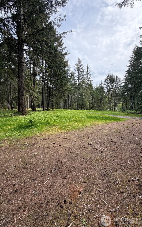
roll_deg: -0.2
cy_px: 114
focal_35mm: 15
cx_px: 63
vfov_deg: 101.5
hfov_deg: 74.5
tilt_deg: -5.0
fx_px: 93
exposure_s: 1/502
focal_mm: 2.22
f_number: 2.2
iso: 64
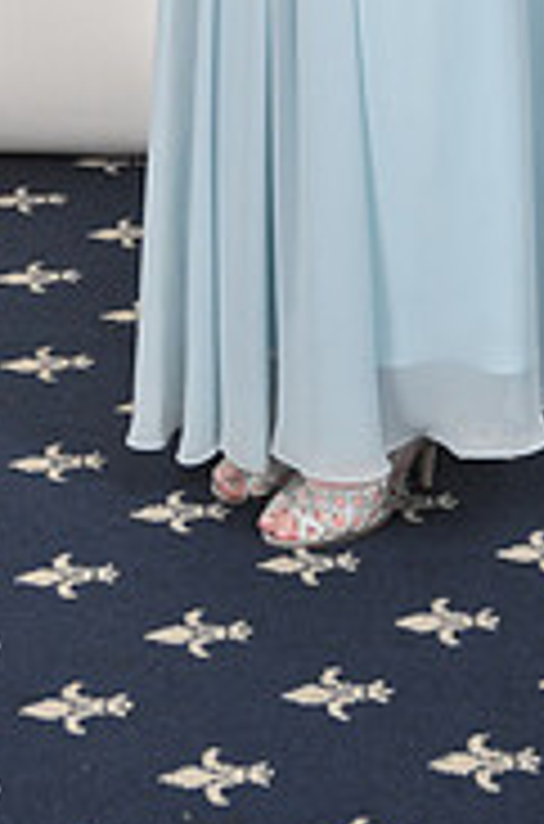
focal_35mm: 143
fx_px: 3260
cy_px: -365
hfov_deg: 9.5
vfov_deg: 13.6
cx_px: 292
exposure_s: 1/160
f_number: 7.1
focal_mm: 45
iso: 1000
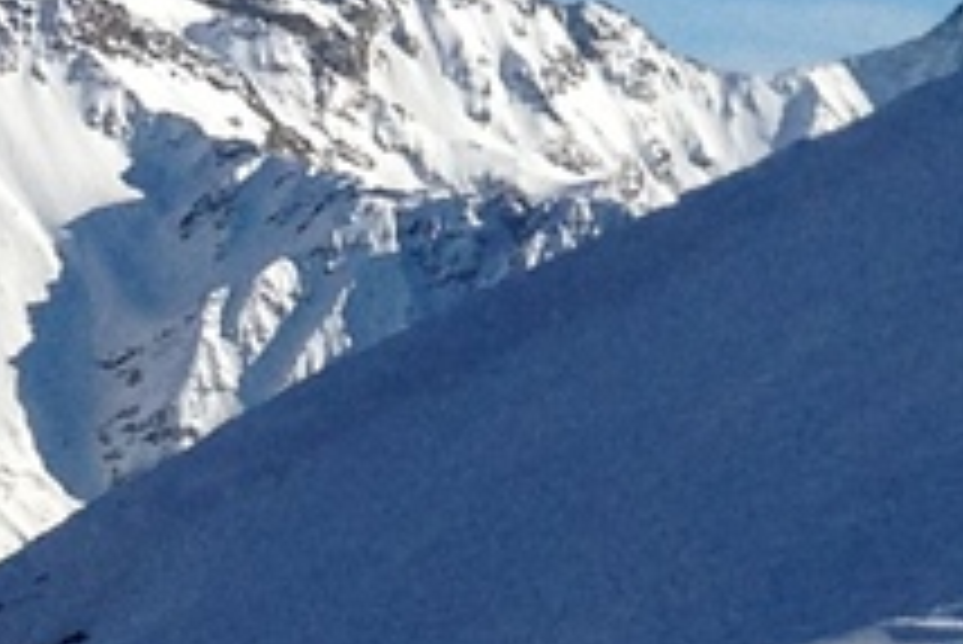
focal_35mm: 272
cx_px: 1404
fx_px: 7281
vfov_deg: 5.1
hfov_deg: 7.4
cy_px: 117
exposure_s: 1/3690
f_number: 2.4
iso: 64
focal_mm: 4.28
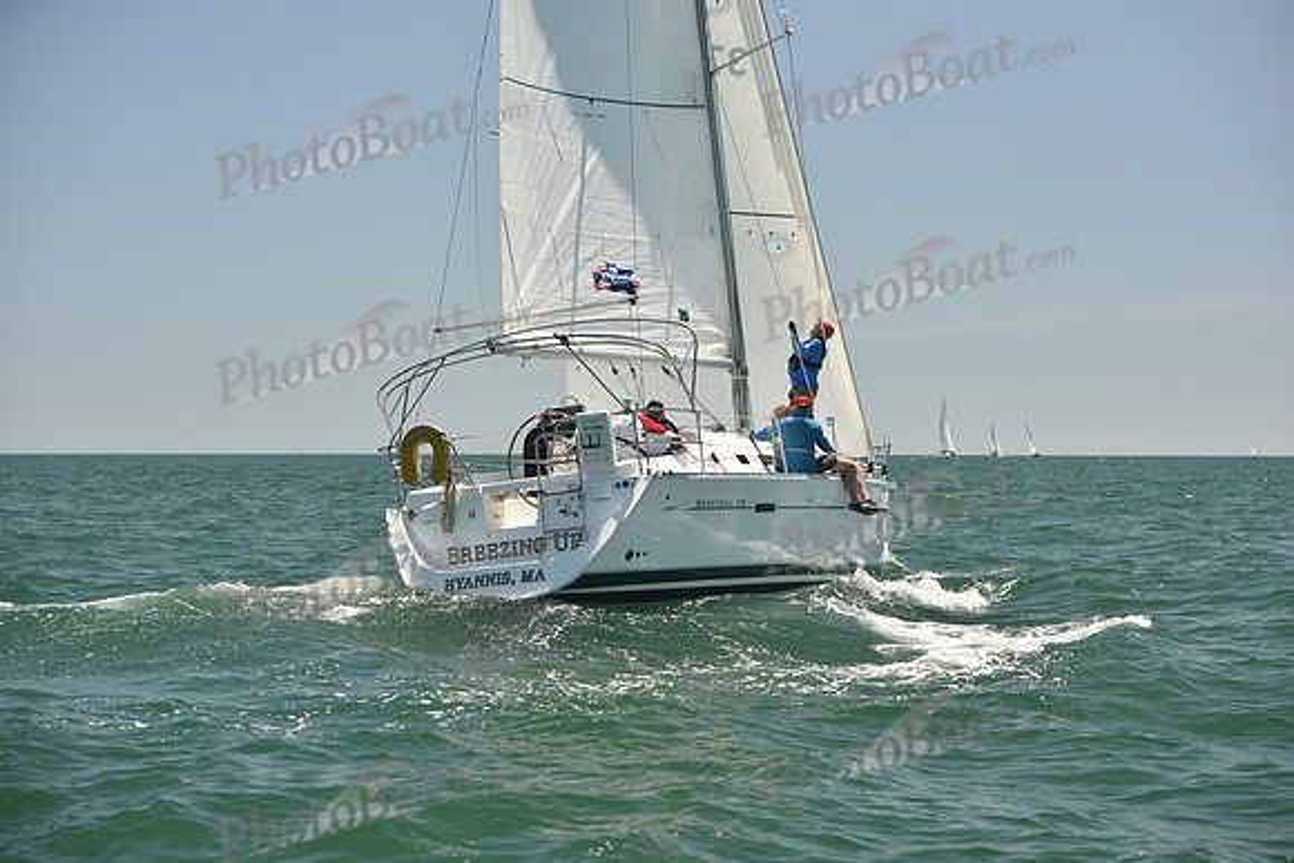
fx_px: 2517
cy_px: 432
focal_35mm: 70
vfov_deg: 19.5
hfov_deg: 28.8
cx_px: 647
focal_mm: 70
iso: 250
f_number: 5
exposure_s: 1/800
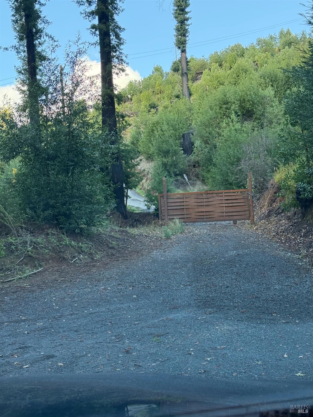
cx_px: 156
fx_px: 579
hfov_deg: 30.3
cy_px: 208
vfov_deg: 39.7
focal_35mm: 48
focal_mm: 6.76
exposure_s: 1/242
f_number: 1.78
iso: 125
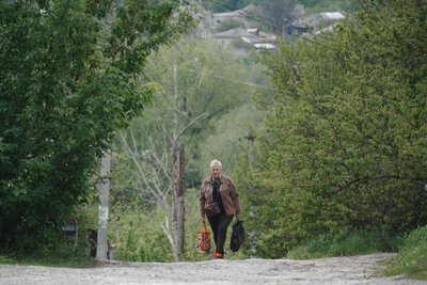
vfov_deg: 4.6
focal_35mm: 300
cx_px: 214
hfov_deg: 6.9
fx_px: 3559
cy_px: 142
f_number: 6.3
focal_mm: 300
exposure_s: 1/323
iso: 100
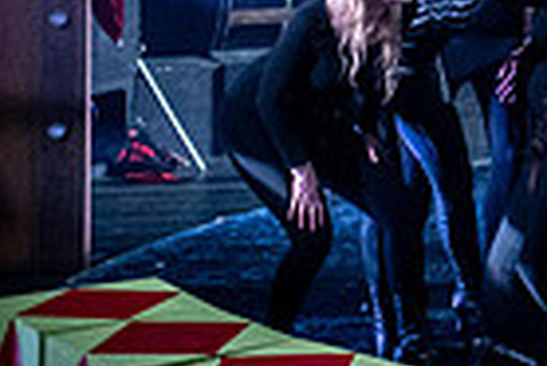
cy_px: -250
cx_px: 1043
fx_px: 2221
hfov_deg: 12.6
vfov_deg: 9.1
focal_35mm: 146
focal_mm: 23
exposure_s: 1/250
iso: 2000
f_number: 1.8
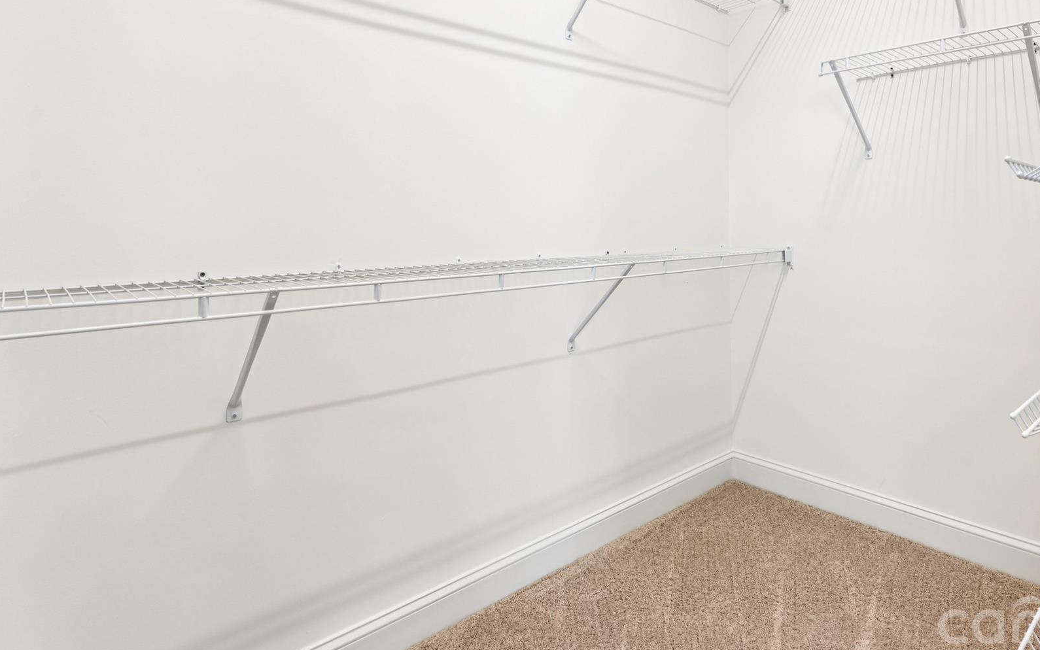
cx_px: 662
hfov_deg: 79.8
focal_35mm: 21
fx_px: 603
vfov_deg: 55.8
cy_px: 230
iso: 100
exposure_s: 1/15
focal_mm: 16.2
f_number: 9
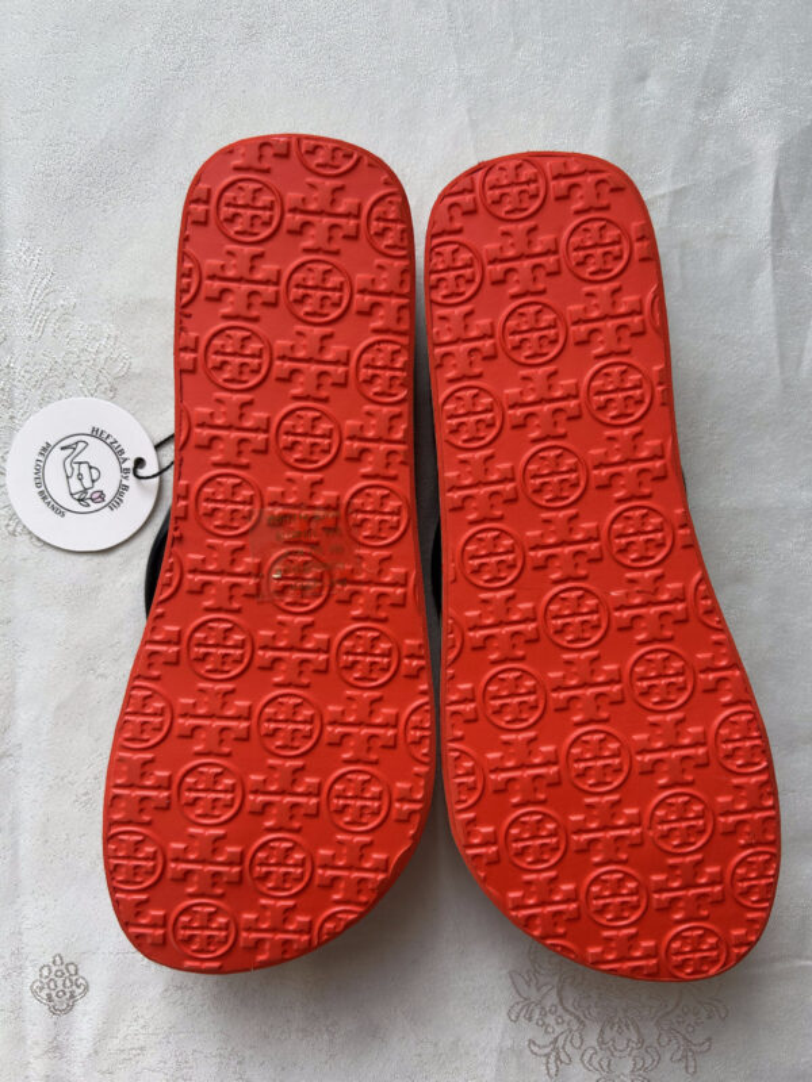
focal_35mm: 26
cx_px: 406
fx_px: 813
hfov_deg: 53.1
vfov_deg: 67.3
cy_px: 541
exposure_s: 1/121
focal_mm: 5.7
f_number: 1.5
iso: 32
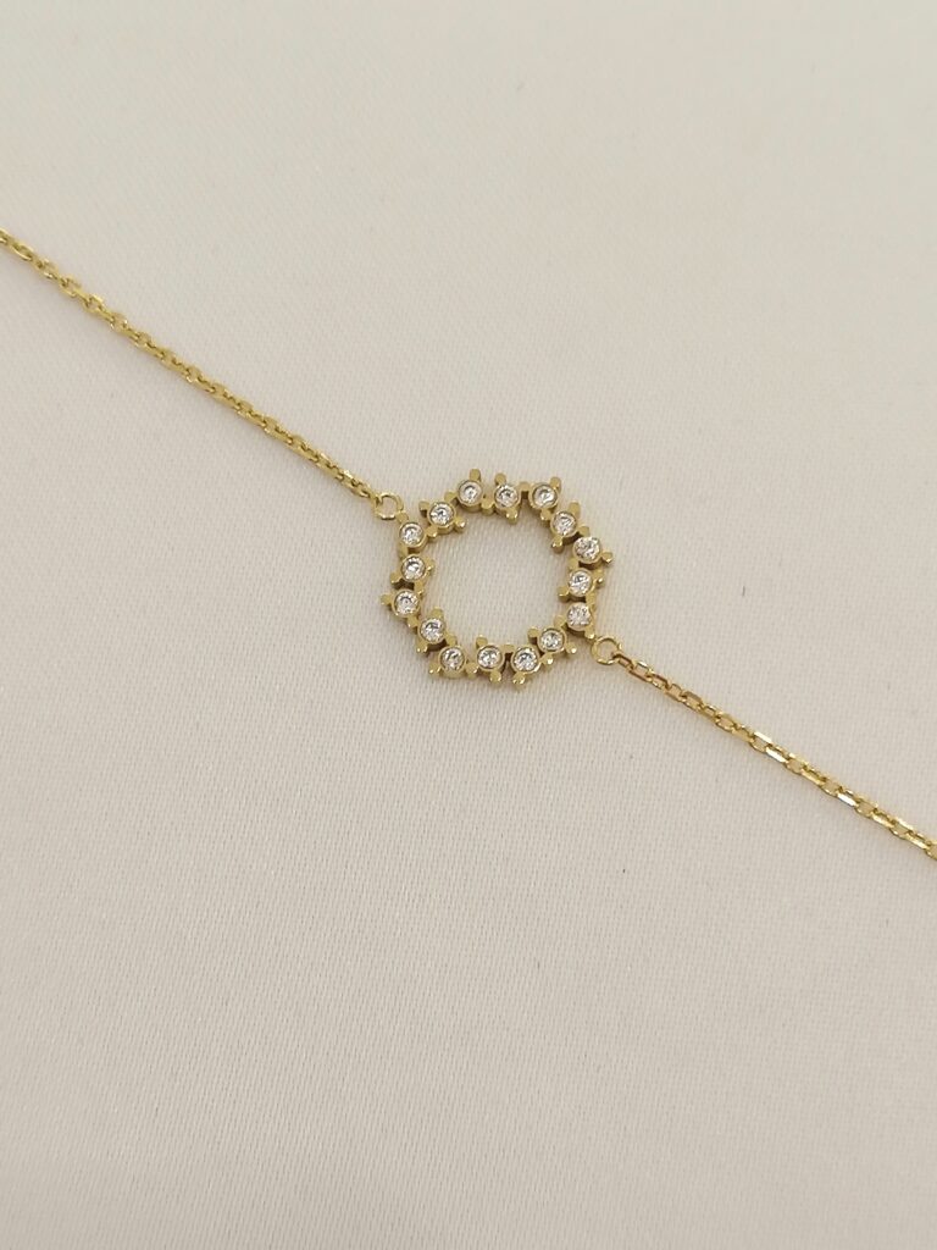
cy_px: 625
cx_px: 468
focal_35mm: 65
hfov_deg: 22.6
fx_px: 2346
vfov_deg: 29.8
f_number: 1.8
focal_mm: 4.75
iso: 100
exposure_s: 1/50
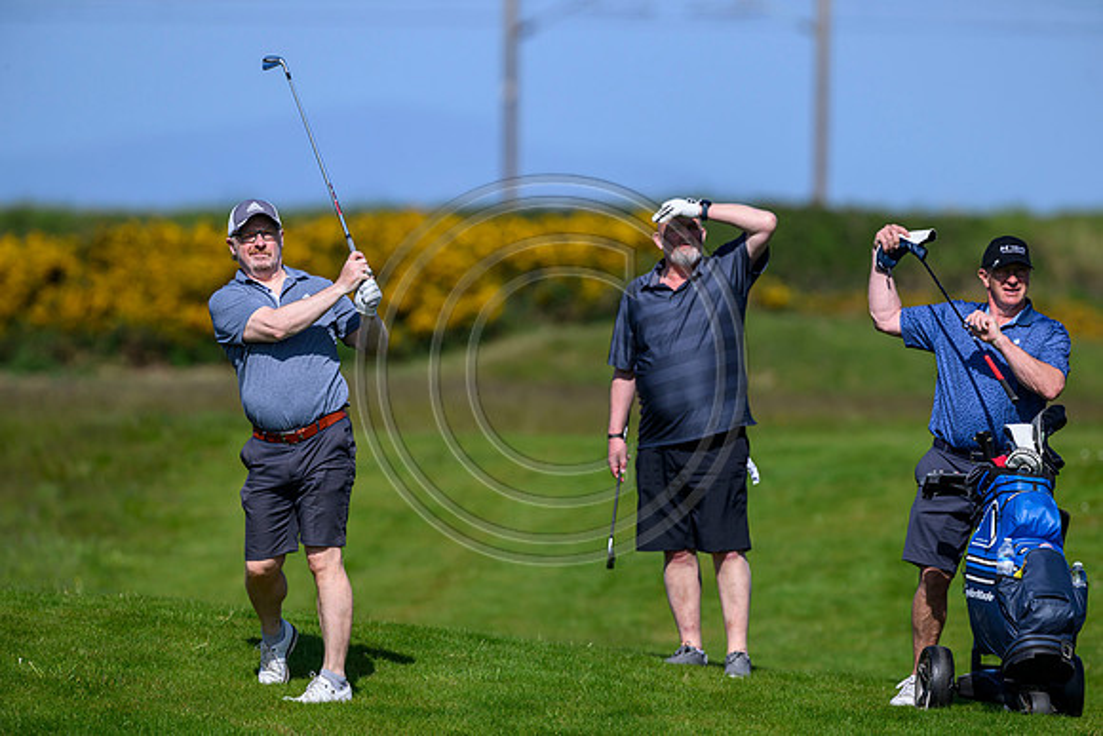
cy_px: 368
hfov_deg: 5.2
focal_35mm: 400
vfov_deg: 3.4
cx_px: 552
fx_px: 12258
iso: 500
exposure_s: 1/5000
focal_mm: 400
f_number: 4.5
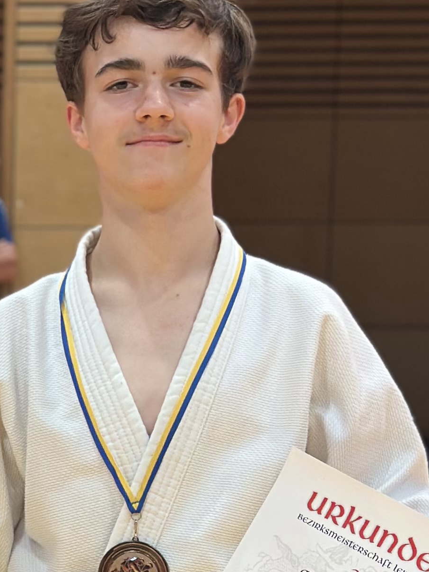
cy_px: 504
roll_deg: -1.1
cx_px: -211
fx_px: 2645
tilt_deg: -6.1
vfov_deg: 12.3
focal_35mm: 160
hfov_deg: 9.0
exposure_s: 1/110
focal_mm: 6.86
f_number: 1.78
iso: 125
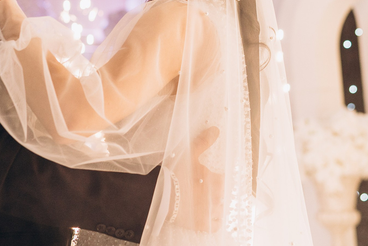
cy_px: -38
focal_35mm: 106
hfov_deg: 19.2
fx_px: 1084
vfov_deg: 12.7
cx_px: 118
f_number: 2
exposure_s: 1/320
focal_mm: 35
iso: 500
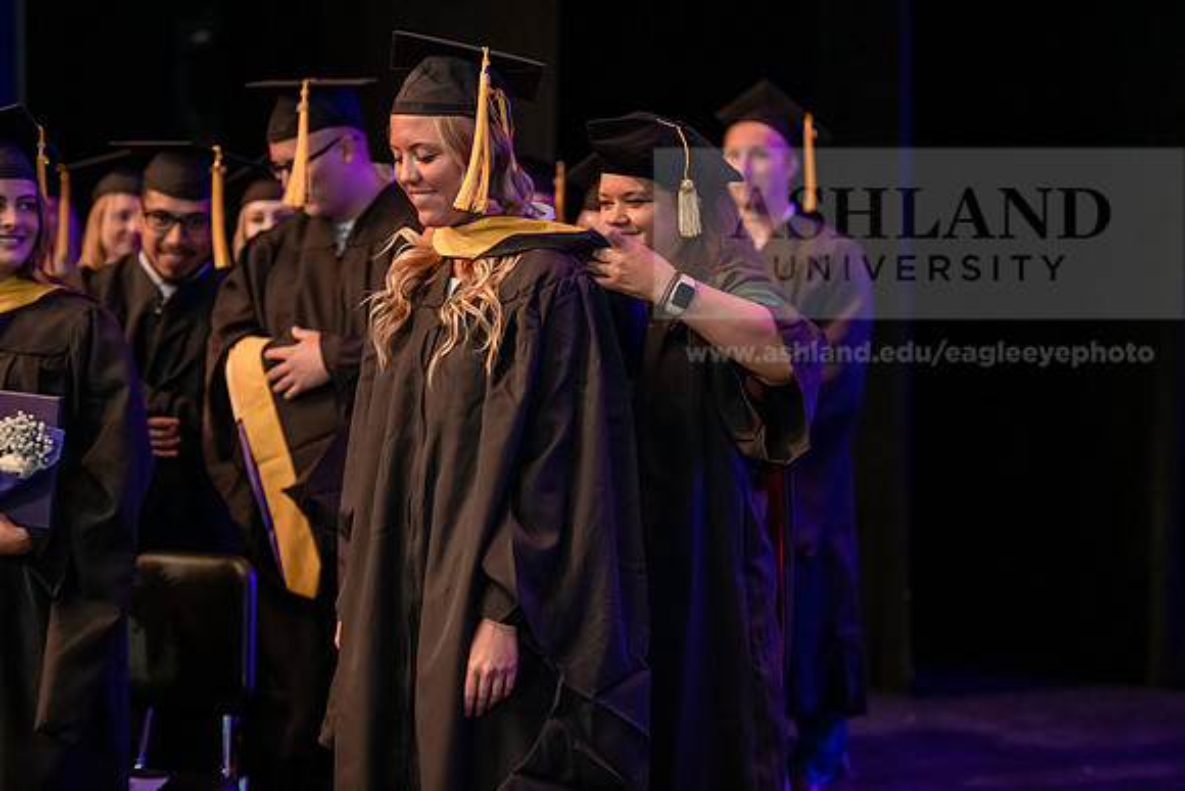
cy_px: 396
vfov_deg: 14.4
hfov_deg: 21.5
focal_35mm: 95
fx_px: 3128
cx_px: 592
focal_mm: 95
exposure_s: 1/200
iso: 3200
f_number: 3.2
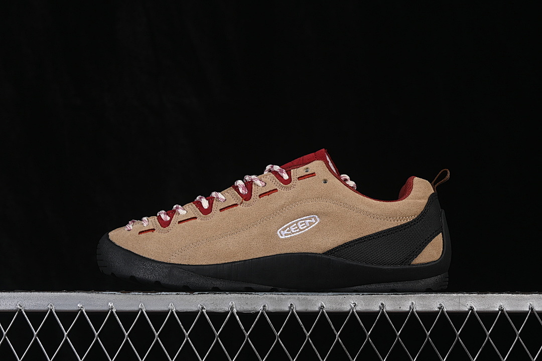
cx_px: 271
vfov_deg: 18.2
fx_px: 1129
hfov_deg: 27.0
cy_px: 180
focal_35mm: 75
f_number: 8
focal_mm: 50
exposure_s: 1/80
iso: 160
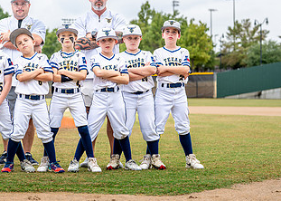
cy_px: 85
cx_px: 49
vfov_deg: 14.2
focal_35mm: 101
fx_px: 806
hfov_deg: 19.5
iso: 160
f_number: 2.5
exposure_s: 1/500
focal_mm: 50
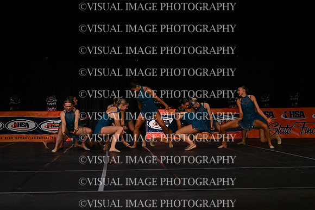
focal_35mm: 93
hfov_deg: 21.9
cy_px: 105
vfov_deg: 14.7
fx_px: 813
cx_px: 158
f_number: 4
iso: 6400
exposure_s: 1/1000
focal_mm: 62
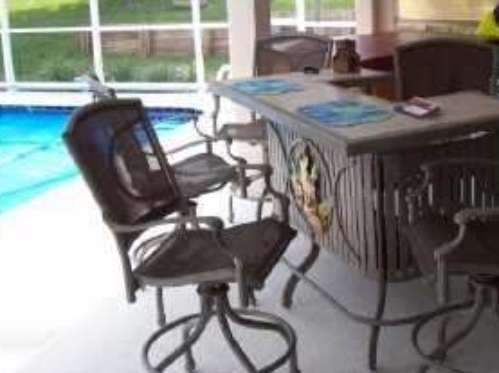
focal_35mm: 52
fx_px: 749
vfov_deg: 27.8
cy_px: 134
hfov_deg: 36.5
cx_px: 333
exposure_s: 1/198
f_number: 2.7
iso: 80
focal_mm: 6
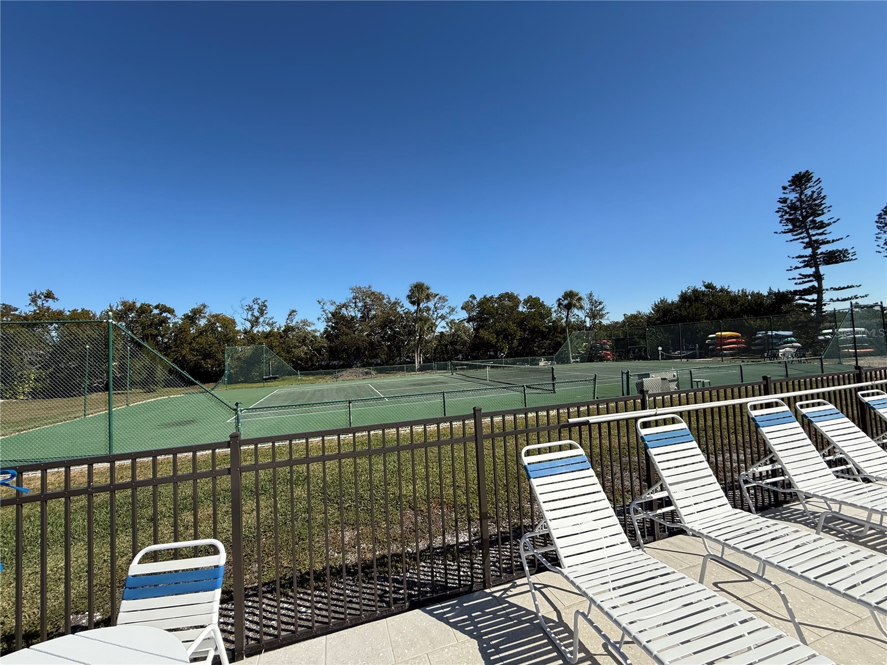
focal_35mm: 14
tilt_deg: +3.4
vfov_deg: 85.7
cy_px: 332
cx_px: 444
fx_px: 359
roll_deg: +3.1
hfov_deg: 102.1
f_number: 2.2
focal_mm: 2.22
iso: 64
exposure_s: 1/2410
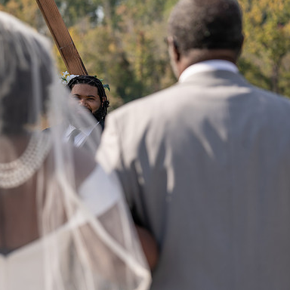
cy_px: 145
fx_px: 1289
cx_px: 76
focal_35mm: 136
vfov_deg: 12.8
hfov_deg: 12.8
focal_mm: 106
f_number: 4
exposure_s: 1/1000
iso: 100
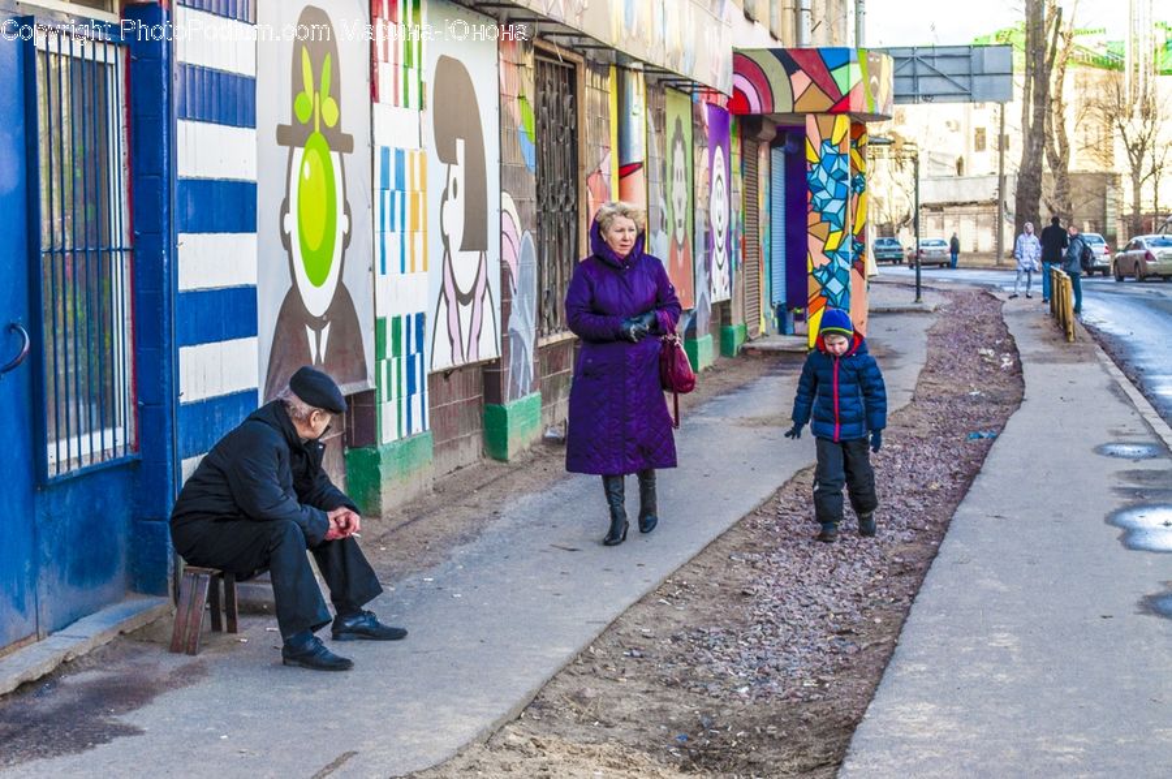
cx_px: 586
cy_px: 390
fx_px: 2683
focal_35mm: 82
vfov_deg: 16.5
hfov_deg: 24.6
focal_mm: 55
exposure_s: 1/125
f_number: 8
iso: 320
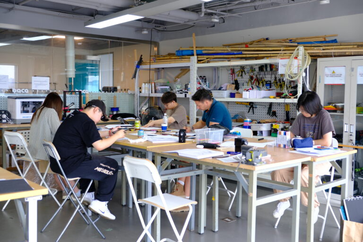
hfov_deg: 50.7
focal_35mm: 38
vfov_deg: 35.1
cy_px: 121
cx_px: 182
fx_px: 383
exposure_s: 1/38
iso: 160
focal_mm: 25.4
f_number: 3.2
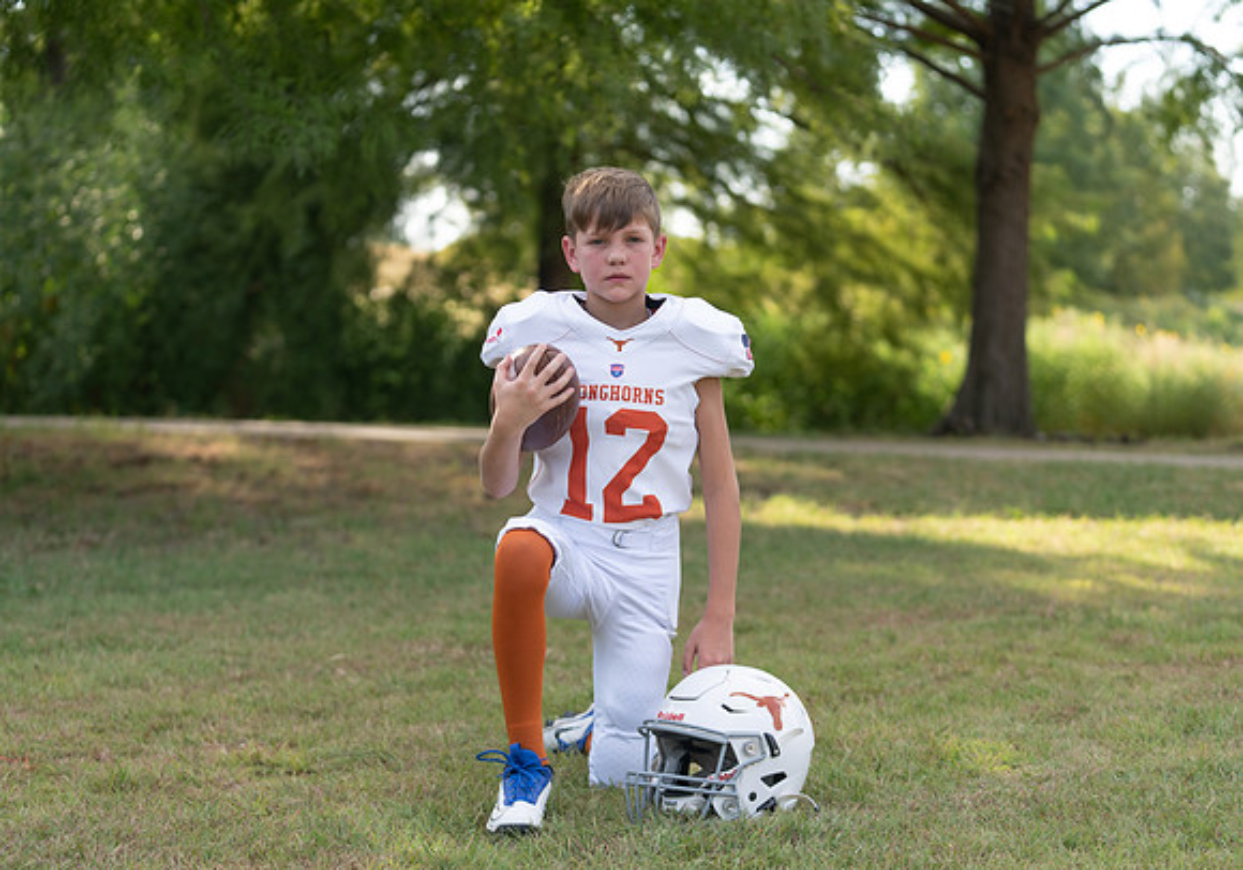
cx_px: 630
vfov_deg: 18.0
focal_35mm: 79
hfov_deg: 25.4
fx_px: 2754
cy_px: 448
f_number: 2.8
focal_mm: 70
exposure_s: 1/400
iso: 100
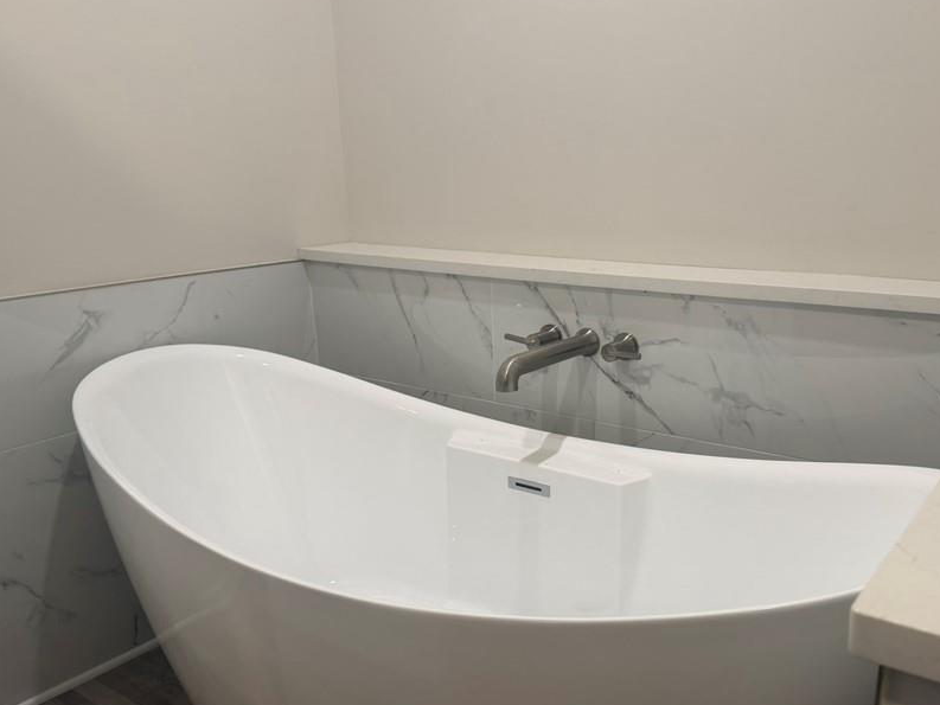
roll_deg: +1.0
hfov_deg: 58.0
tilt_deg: -17.4
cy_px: 419
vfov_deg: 45.2
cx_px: 548
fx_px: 842
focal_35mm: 31
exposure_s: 1/120
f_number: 1.78
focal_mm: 6.76
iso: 200
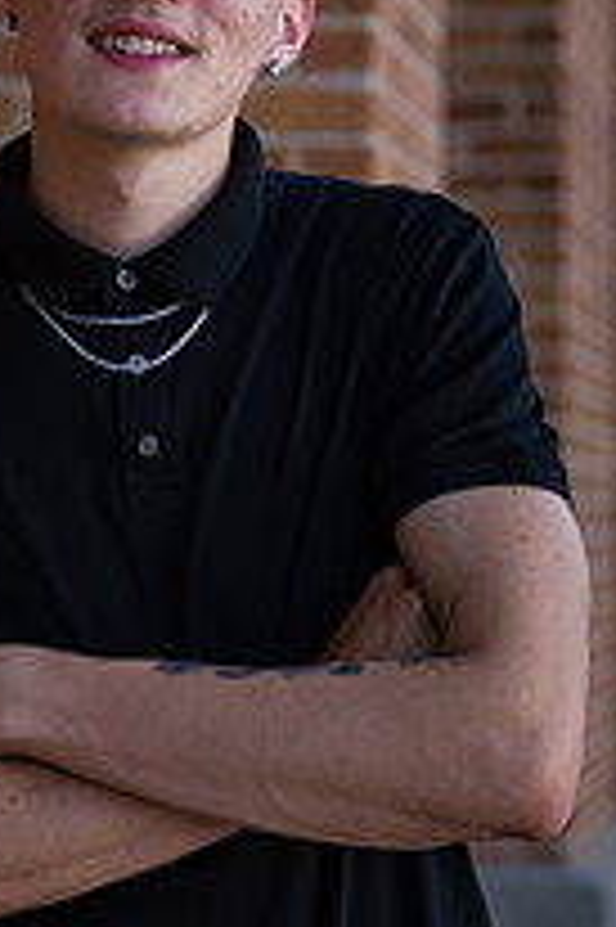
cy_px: 572
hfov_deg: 7.4
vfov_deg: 11.1
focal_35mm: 186
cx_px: 171
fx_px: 4782
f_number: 4
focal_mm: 85
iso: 100
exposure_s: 1/125
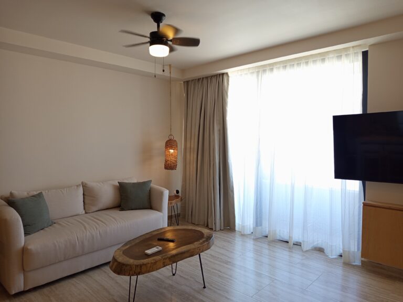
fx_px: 279
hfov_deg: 71.6
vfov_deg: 56.8
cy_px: 151
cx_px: 202
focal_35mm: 24
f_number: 1.7
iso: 240
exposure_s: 1/120
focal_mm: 5.24
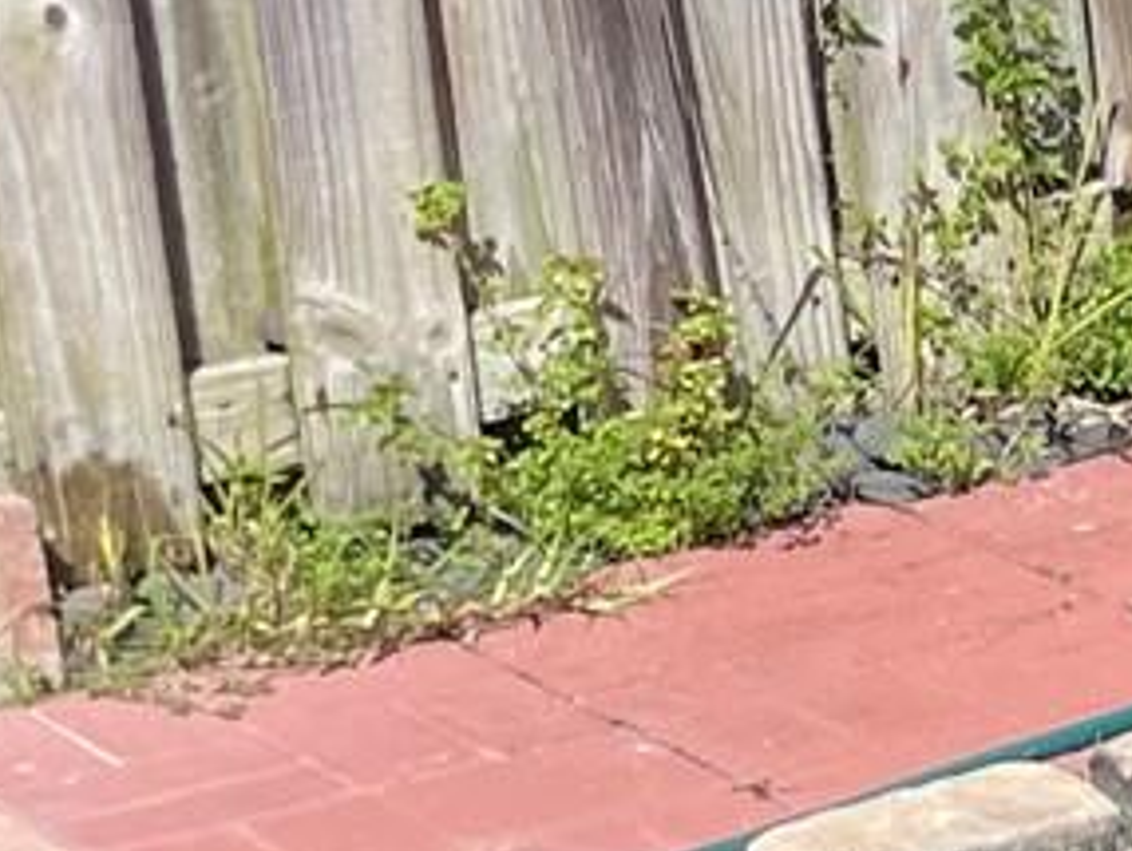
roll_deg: +1.2
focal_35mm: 186
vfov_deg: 8.0
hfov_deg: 9.0
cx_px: 3202
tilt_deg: -14.7
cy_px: 245
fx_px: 6088
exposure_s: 1/3861
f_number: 1.6
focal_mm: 4.2
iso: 32
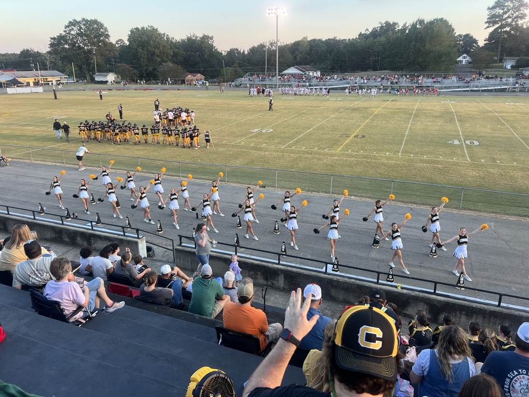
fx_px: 397
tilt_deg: -18.8
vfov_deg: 53.1
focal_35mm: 26
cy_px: 198
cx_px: 264
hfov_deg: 67.3
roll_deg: +0.3
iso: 32
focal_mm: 5.7
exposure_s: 1/151
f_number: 1.5
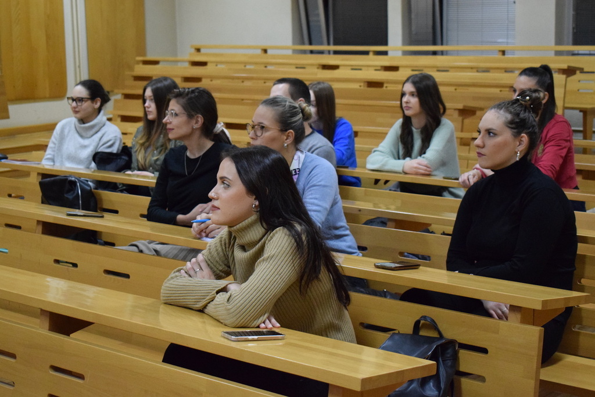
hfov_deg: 29.9
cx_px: 298
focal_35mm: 68
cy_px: 198
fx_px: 1116
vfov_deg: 20.2
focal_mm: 45
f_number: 5
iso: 5000
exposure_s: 1/100
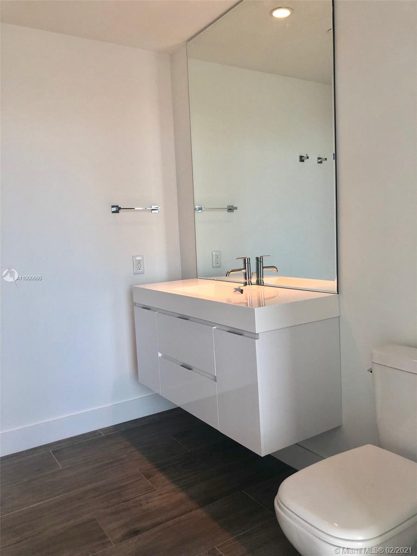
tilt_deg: -5.2
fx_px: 450
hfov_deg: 49.7
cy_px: 278
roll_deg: +2.3
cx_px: 208
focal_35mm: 28
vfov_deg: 63.4
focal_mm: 4
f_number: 1.8
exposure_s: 1/40
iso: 20
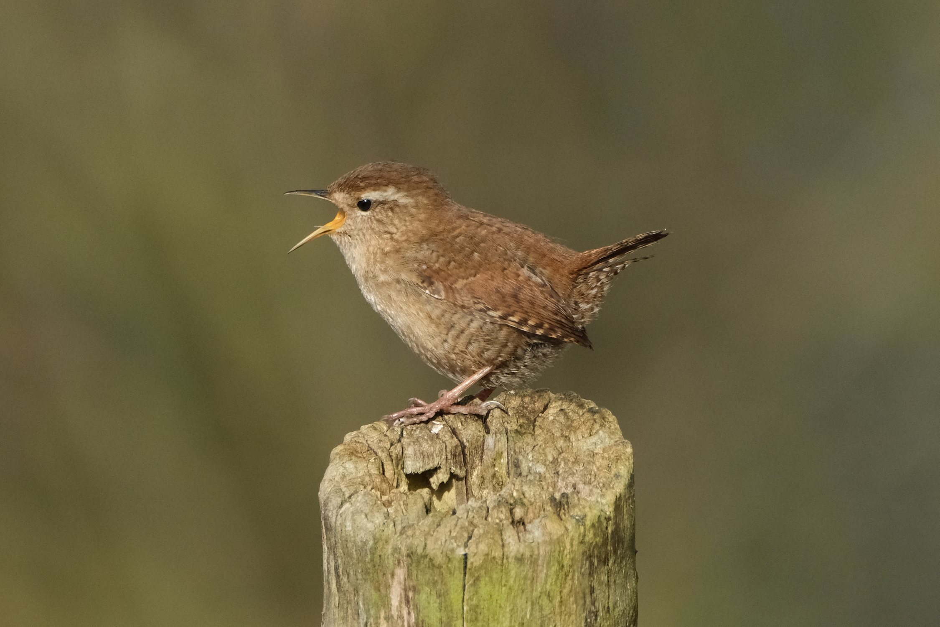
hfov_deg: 2.3
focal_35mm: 900
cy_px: 314
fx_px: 23498
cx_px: 470
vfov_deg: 1.5
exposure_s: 1/2000
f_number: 8
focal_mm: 600
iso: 2000
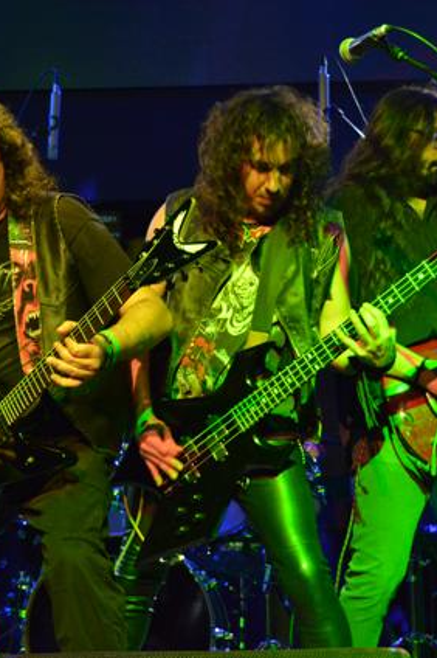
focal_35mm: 68
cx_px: 129
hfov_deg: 19.9
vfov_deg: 29.7
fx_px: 1240
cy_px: 330
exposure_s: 1/60
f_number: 4.5
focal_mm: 30
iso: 1250
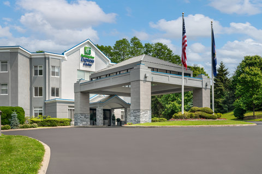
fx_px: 305
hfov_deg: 46.4
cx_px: 131
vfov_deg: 31.8
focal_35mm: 42
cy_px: 87
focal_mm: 42
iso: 100
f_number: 9
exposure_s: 1/60
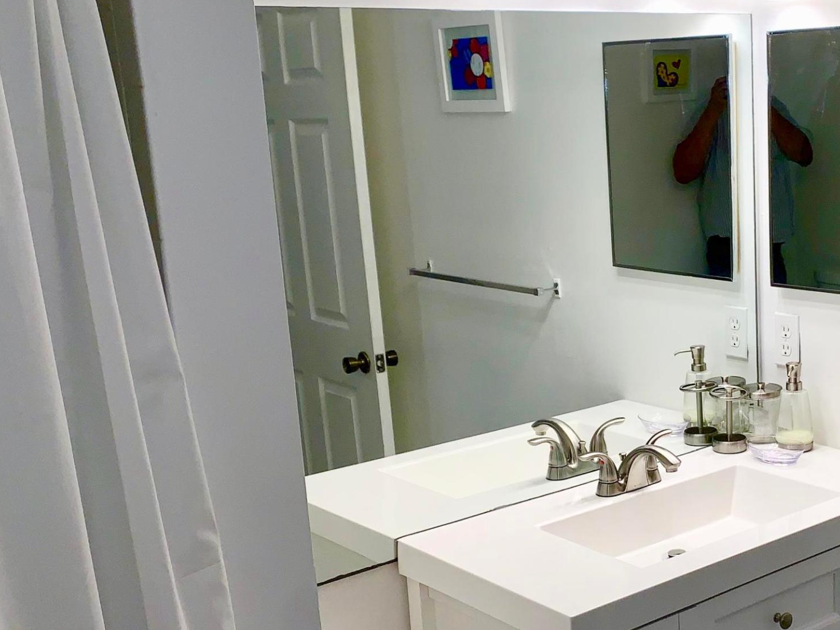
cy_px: 403
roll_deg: +1.5
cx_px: 680
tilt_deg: -13.8
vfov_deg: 28.4
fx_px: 1238
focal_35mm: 51
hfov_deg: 36.2
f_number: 1.8
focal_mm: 4.25
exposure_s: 1/165
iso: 25
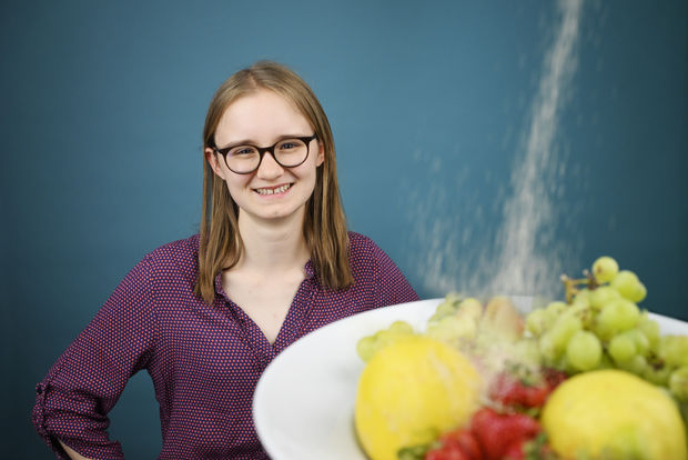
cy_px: 230
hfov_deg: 49.5
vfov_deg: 34.2
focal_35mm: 39
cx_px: 344
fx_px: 746
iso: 1000
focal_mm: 39
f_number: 7.1
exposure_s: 1/250
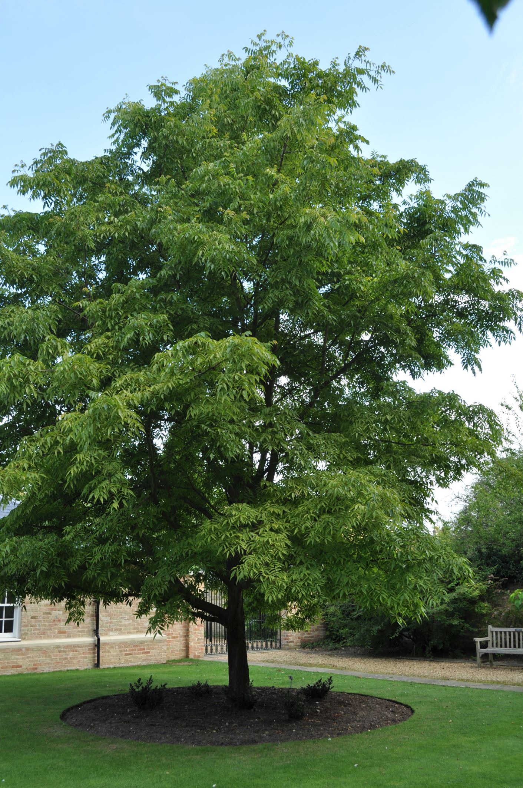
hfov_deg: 36.8
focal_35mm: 36
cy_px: 394
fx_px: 787
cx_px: 262
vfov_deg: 53.2
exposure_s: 1/160
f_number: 8
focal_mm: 24
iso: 200
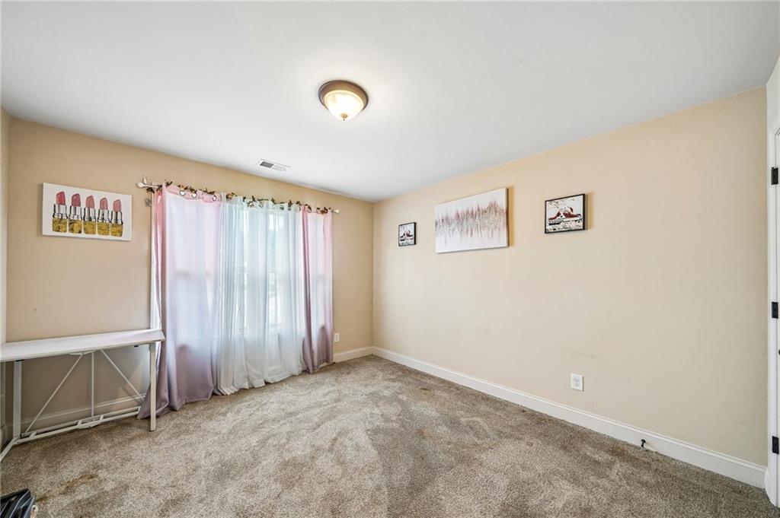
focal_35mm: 12
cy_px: 259
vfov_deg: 89.9
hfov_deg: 112.7
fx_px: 260
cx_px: 390
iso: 400
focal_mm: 12
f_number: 8
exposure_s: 1/6
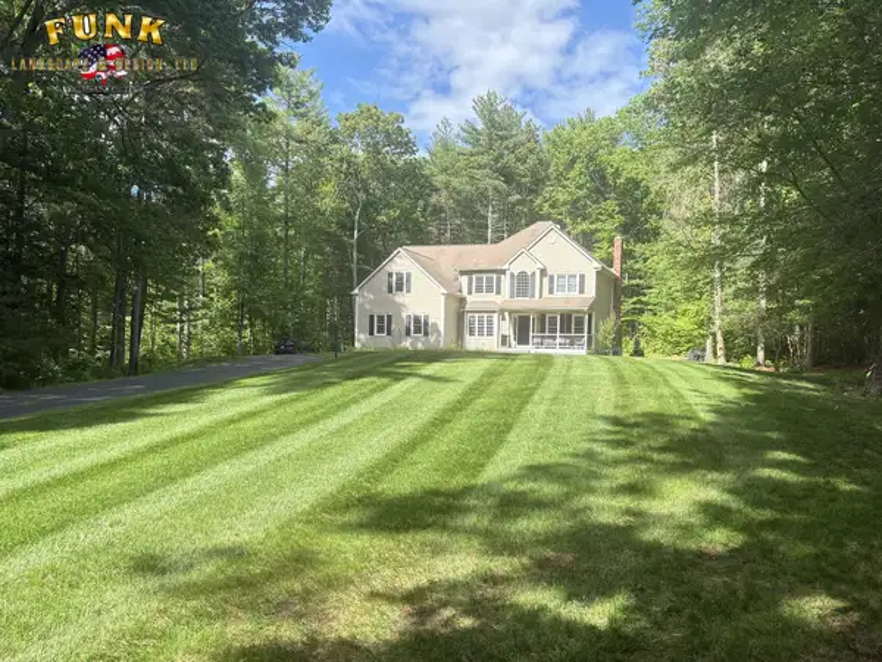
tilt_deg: -0.8
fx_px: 662
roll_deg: -1.3
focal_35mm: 26
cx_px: 441
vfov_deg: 53.1
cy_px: 331
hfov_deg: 67.3
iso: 50
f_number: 1.6
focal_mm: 5.96
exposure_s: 1/1196
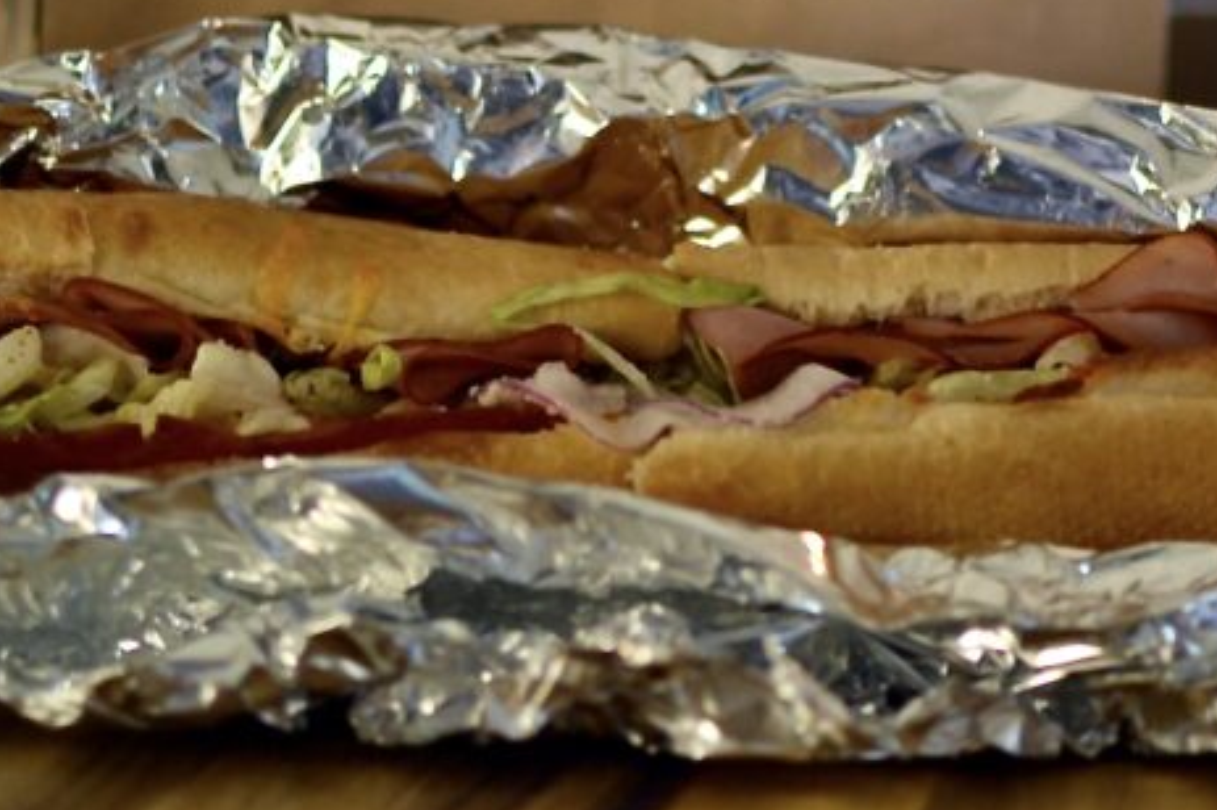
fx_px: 3922
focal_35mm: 116
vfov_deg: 11.6
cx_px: 786
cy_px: -47
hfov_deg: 17.6
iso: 400
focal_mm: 35
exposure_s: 1/60
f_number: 1.8
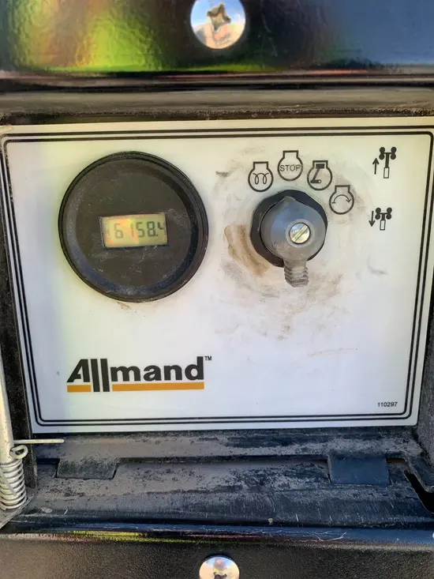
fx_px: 435
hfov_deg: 53.1
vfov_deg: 67.3
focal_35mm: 26
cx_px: 217
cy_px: 290
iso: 25
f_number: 1.8
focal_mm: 4.25
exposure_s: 1/210
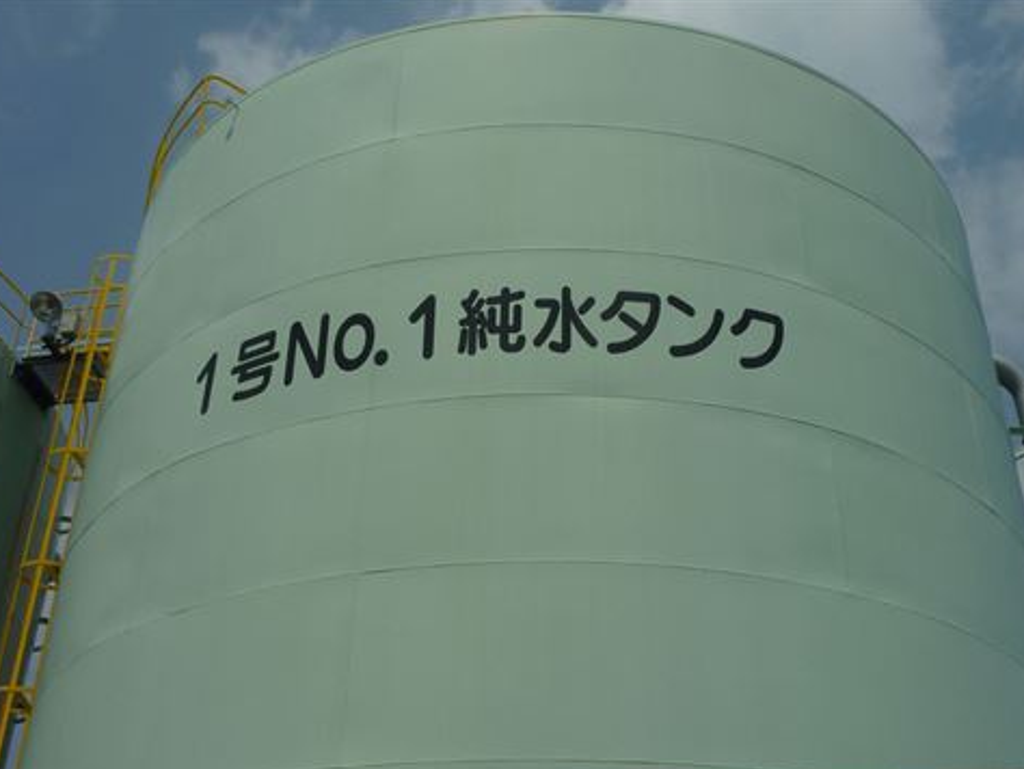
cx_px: 509
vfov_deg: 32.2
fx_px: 1332
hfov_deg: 42.1
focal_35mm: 45
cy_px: 430
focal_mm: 6.5
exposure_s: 1/1000
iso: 80
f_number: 6.3
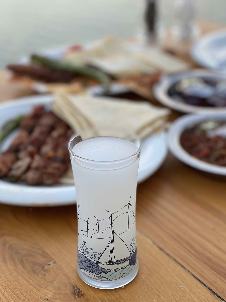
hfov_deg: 27.5
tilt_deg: -29.9
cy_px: 150
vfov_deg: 36.2
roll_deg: +0.0
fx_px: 461
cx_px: 113
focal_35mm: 53
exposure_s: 1/122
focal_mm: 6
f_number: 2
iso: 40
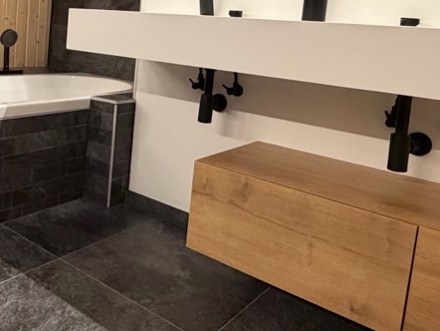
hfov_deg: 47.8
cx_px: 132
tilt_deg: -6.9
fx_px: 483
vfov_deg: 36.9
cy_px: 84
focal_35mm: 38
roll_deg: -4.2
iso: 400
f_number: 2.2
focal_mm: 2.22
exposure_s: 1/60
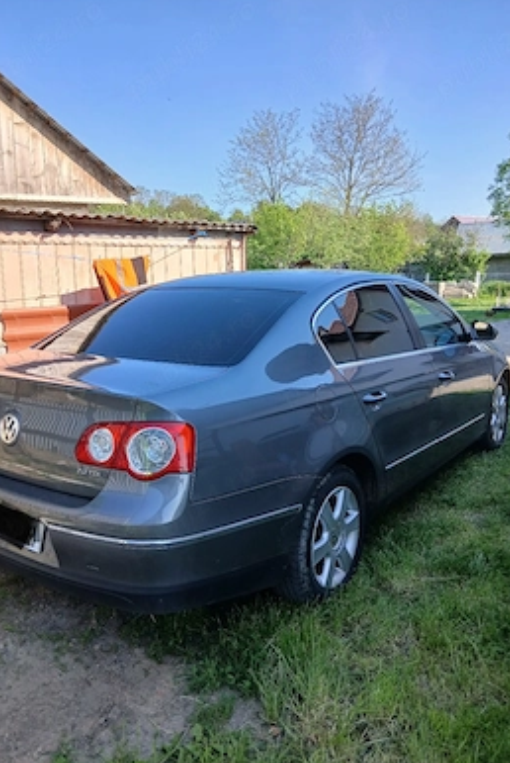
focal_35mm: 28
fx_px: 594
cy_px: 382
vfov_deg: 65.4
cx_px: 231
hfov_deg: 46.4
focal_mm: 3.98
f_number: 1.8
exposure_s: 1/270
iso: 20
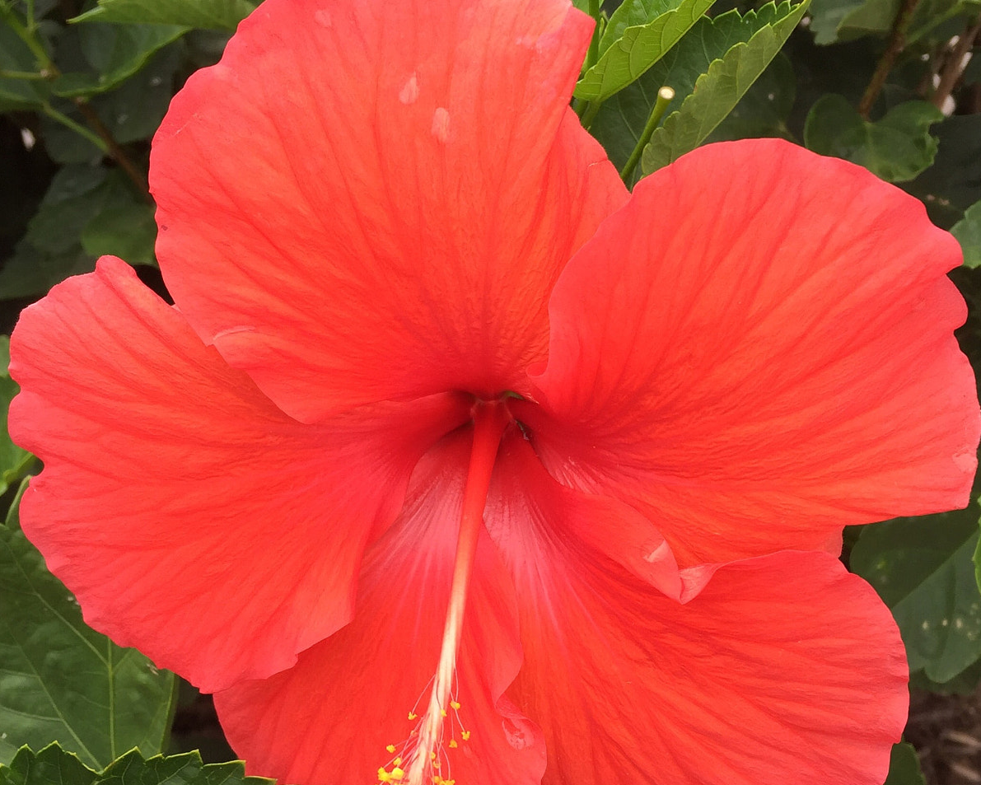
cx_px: 492
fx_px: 1103
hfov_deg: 47.9
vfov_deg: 38.7
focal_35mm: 38
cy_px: 521
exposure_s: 1/359
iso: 32
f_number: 2.2
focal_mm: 4.15
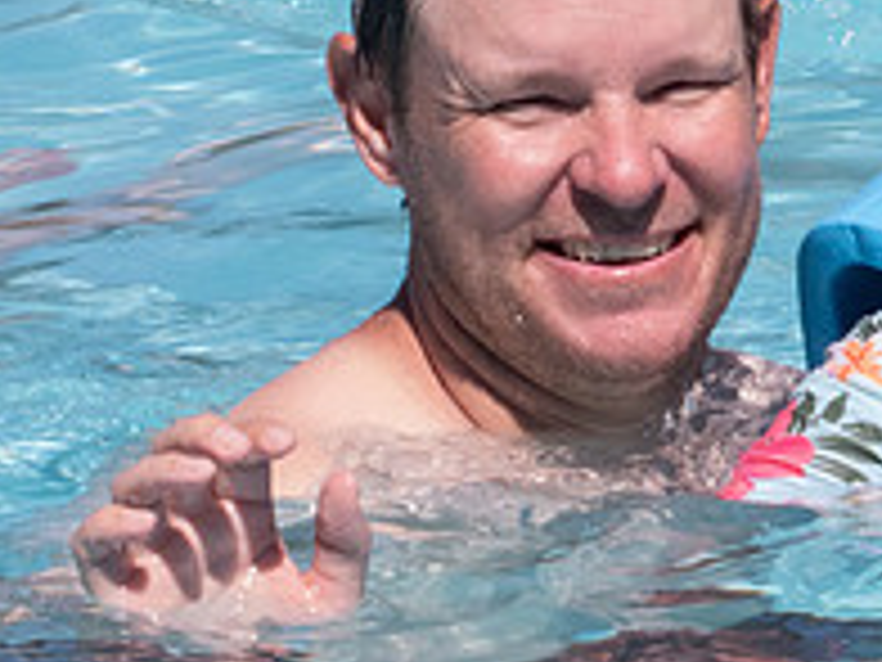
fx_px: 24282
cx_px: 1084
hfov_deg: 2.1
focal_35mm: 953
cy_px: 525
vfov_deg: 1.6
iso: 80
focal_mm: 57.7
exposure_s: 1/250
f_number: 8
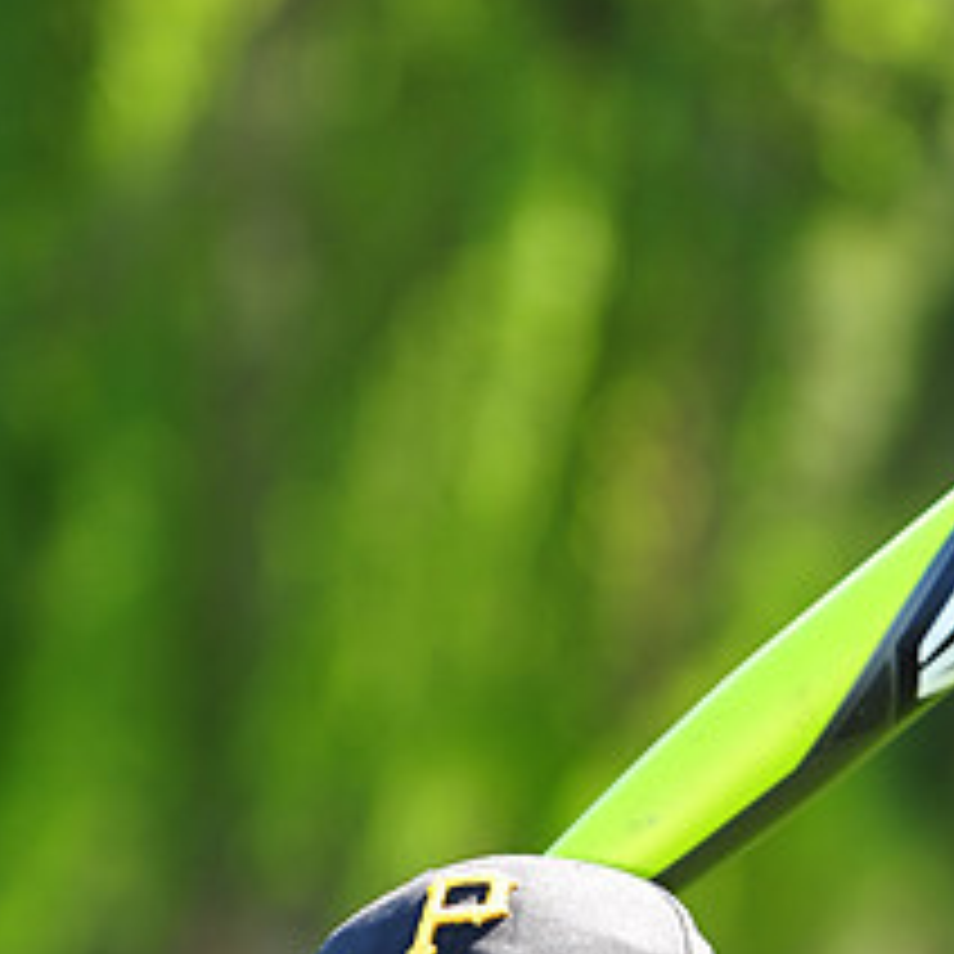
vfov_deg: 4.8
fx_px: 11225
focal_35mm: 360
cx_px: 400
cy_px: 1188
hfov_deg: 4.9
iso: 200
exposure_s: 1/320
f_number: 4.5
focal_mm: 155
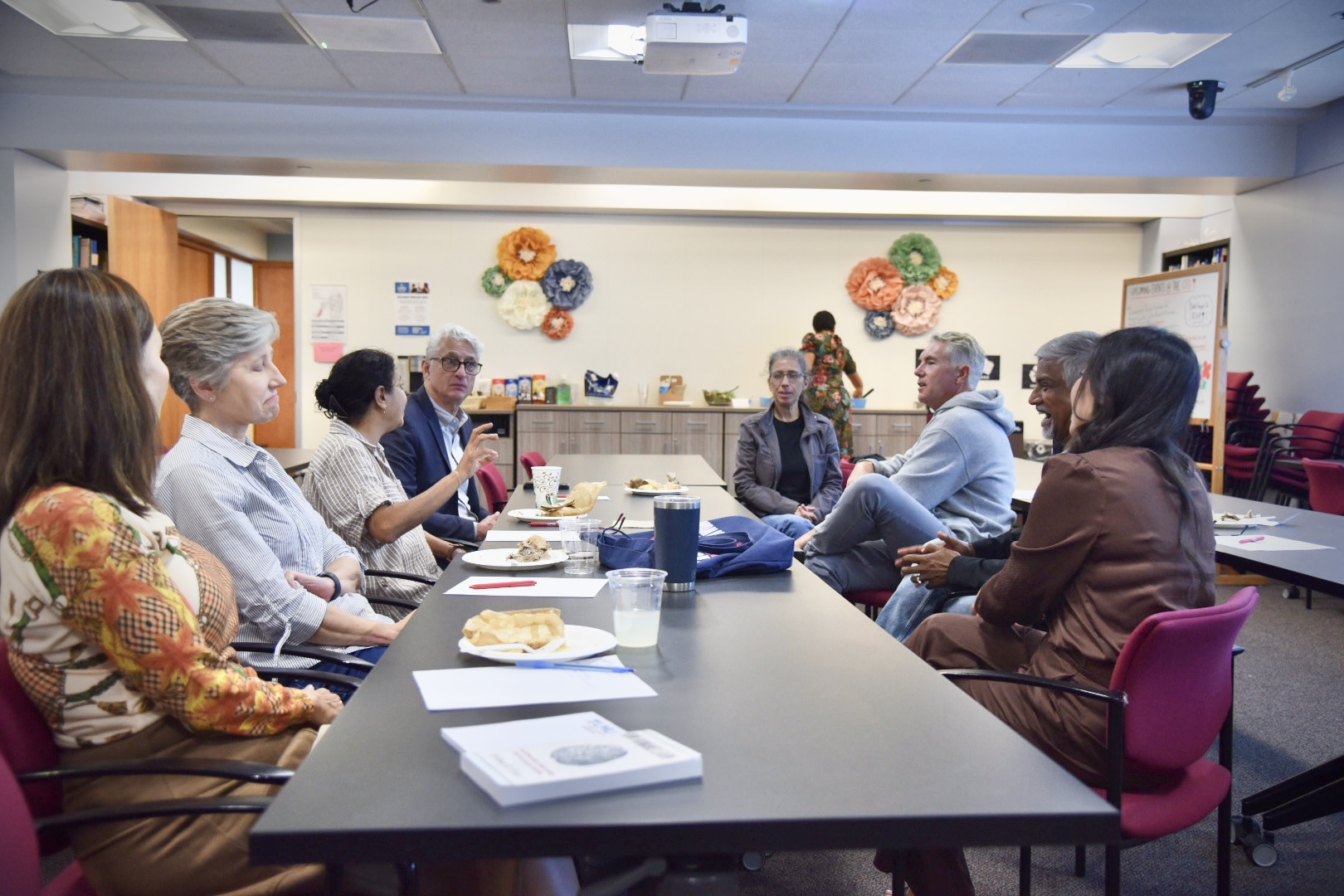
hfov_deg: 55.8
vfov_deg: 38.9
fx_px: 1269
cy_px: 448
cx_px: 672
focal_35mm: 34
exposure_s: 1/60
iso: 800
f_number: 4
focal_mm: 34
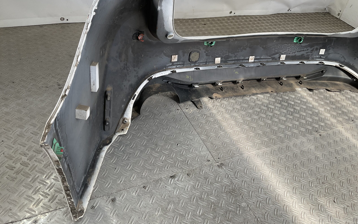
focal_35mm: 31
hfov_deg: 61.2
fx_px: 302
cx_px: 179
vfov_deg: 40.5
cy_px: 92
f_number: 1.8
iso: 16
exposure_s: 1/270
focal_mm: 3
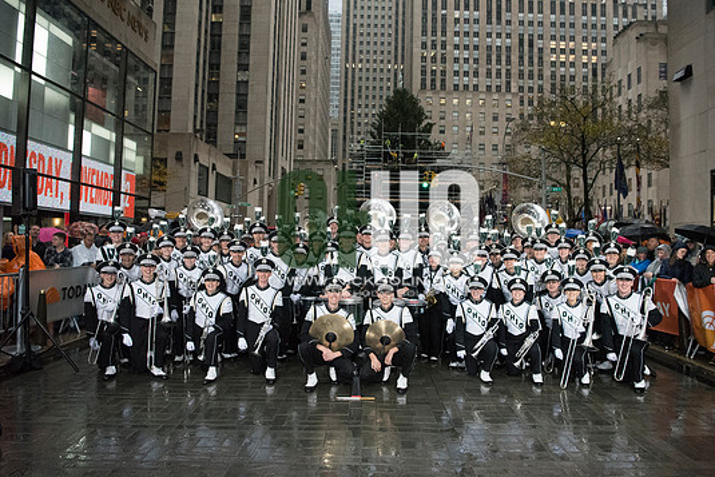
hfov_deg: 69.3
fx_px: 516
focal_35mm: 26
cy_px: 233
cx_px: 378
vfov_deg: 49.6
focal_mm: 24
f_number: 3.5
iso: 10000
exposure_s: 1/2500
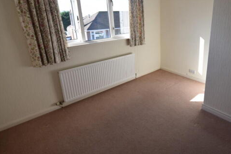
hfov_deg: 75.3
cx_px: 146
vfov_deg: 55.2
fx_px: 146
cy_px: 58
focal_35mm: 23
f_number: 8
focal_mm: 11
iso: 400
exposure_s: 1/250
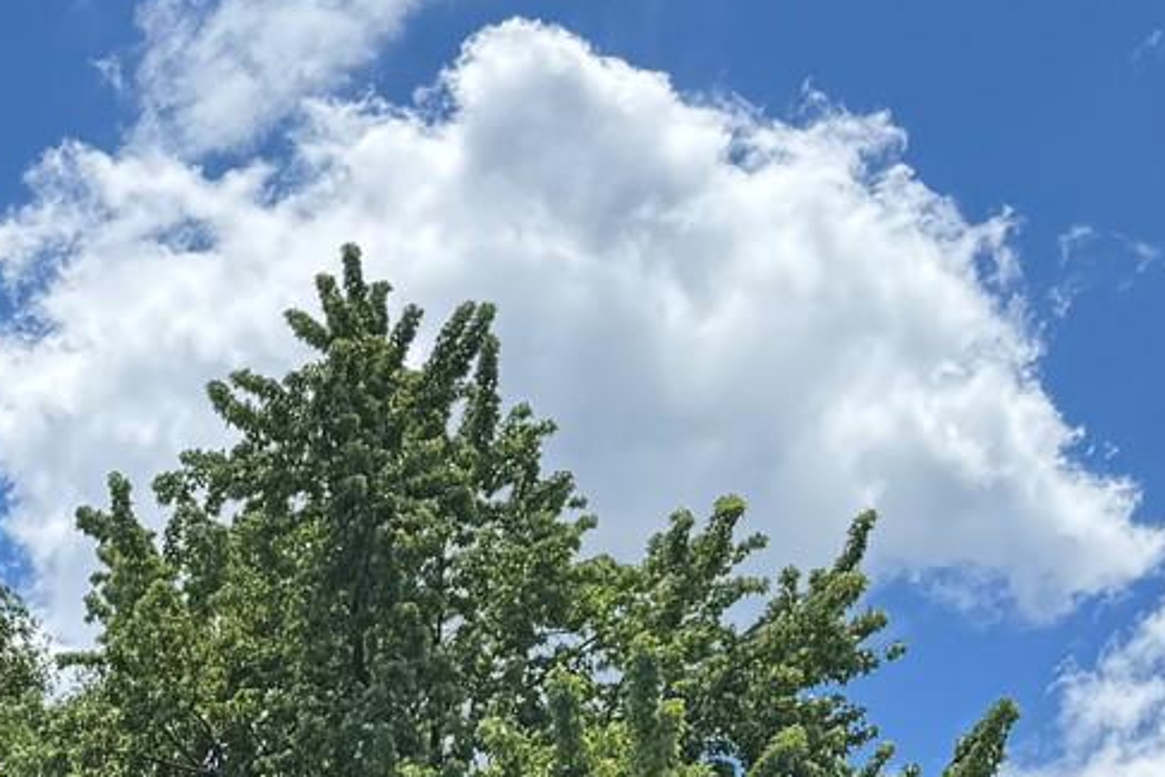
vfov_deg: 12.1
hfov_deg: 17.0
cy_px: 1370
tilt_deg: +13.4
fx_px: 3399
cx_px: -722
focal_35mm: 105
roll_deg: -0.7
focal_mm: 6.76
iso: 80
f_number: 1.78
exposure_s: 1/2833
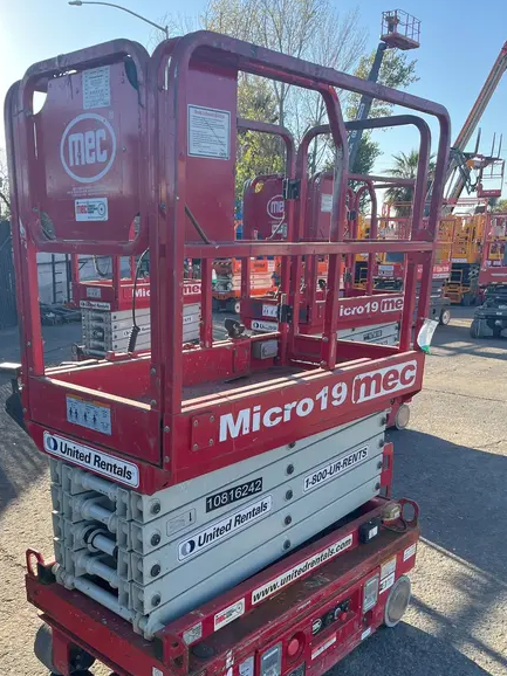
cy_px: 411
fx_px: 645
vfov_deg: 54.9
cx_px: 206
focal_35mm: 33
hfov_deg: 42.7
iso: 50
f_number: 1.6
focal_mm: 5.1
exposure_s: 1/727
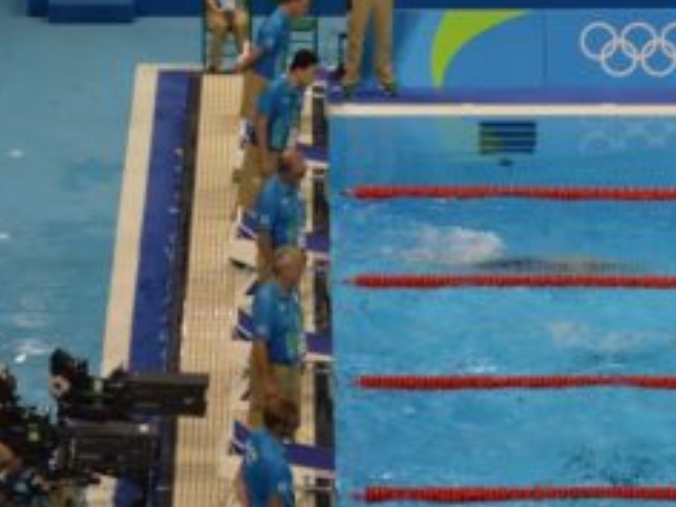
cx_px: 370
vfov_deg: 5.8
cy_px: 465
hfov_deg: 7.7
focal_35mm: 258
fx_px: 5030
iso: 220
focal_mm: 55
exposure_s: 1/125
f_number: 5.6
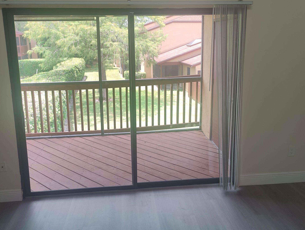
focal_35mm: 29
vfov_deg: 47.9
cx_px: 144
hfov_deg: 61.6
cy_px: 87
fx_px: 256
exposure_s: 1/120
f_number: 1.8
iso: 100
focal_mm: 6.06
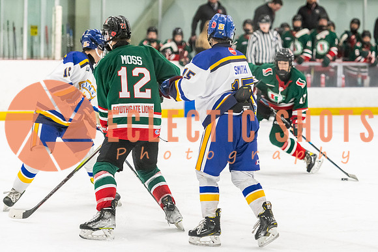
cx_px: 268
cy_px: 132
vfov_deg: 8.3
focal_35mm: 165
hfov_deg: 12.4
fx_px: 1737
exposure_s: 1/800
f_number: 2.8
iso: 3200
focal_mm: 116
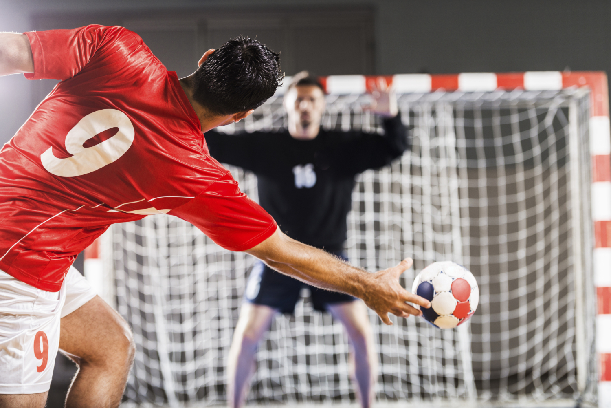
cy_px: 204
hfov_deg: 18.6
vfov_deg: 12.5
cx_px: 306
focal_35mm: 110
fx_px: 1867
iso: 250
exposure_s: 1/1250
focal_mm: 110
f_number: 2.8
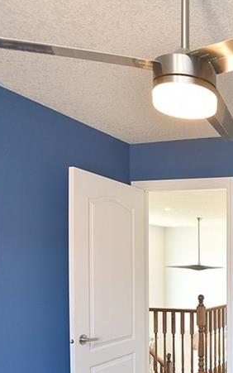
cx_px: 321
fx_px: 376
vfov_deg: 50.6
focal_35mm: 37
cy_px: 279
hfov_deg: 27.3
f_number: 6.3
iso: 500
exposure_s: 1/60
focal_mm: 16
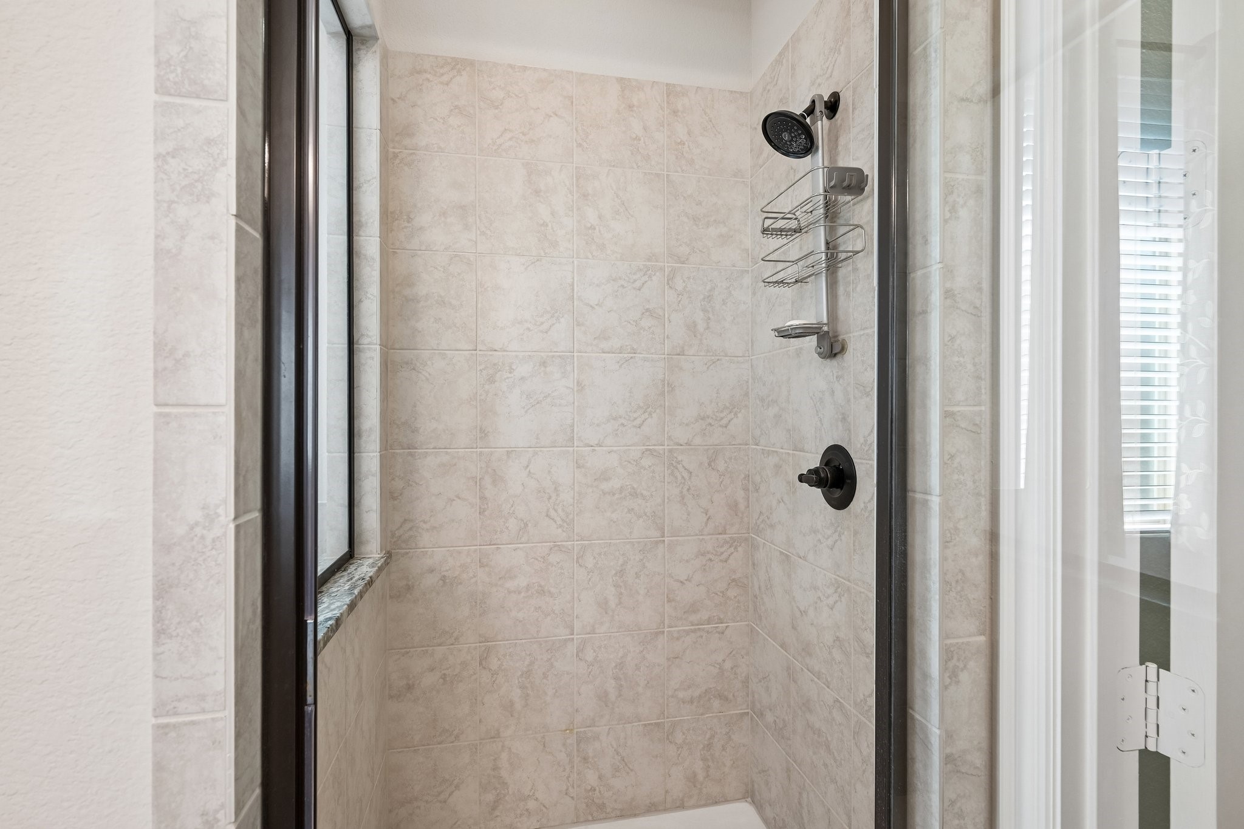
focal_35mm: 16
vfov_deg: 72.0
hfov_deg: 95.0
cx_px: 622
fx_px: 570
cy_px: 414
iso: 400
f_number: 8
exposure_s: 1/13
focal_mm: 16.5
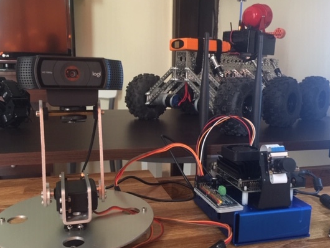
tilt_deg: -11.4
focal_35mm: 35
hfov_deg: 52.6
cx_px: 164
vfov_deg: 40.6
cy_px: 141
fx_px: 334
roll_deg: -1.8
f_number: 2.2
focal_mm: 4.15
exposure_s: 1/8
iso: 125
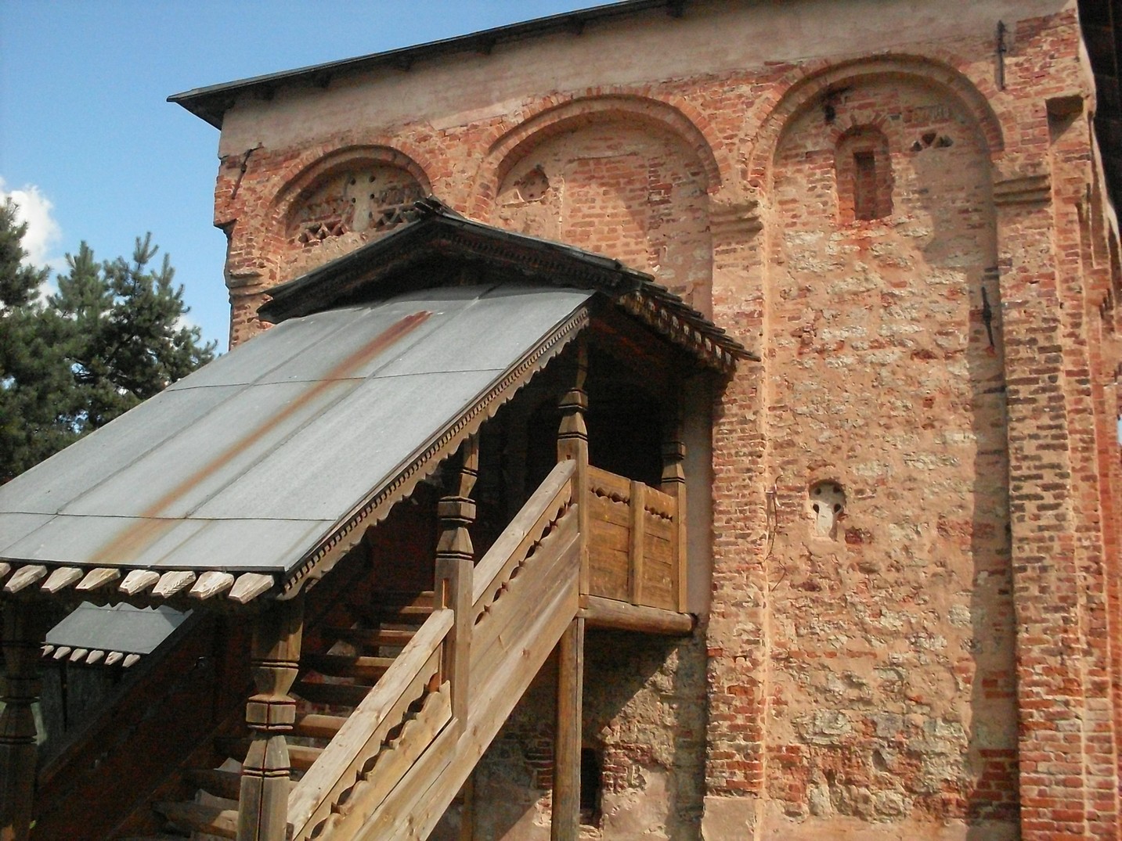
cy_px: 420
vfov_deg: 37.7
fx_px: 1232
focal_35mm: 38
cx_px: 561
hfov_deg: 49.0
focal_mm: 6.3
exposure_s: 1/500
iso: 400
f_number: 8.4
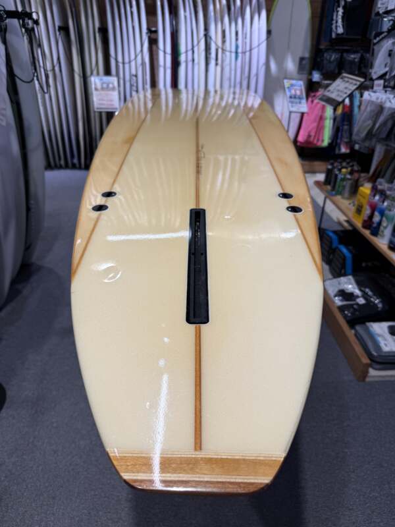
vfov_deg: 71.6
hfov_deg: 56.8
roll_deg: -1.2
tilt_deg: -29.4
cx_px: 198
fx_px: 365
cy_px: 264
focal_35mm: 24
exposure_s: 1/217
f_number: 1.78
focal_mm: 6.76
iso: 64
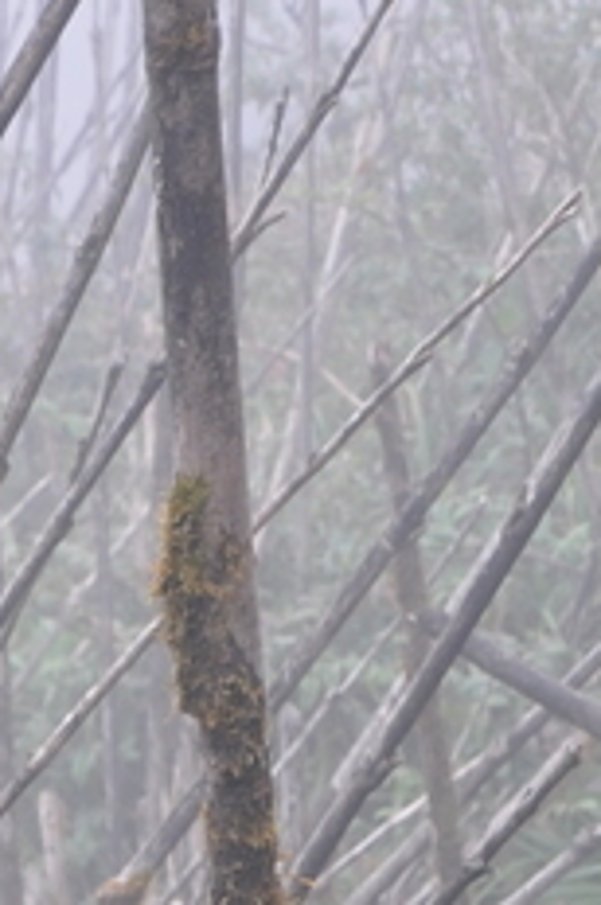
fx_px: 5349
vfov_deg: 8.4
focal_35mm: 213
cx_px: -144
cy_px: 2559
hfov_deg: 6.4
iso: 200
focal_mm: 22
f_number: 6.3
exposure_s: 1/40
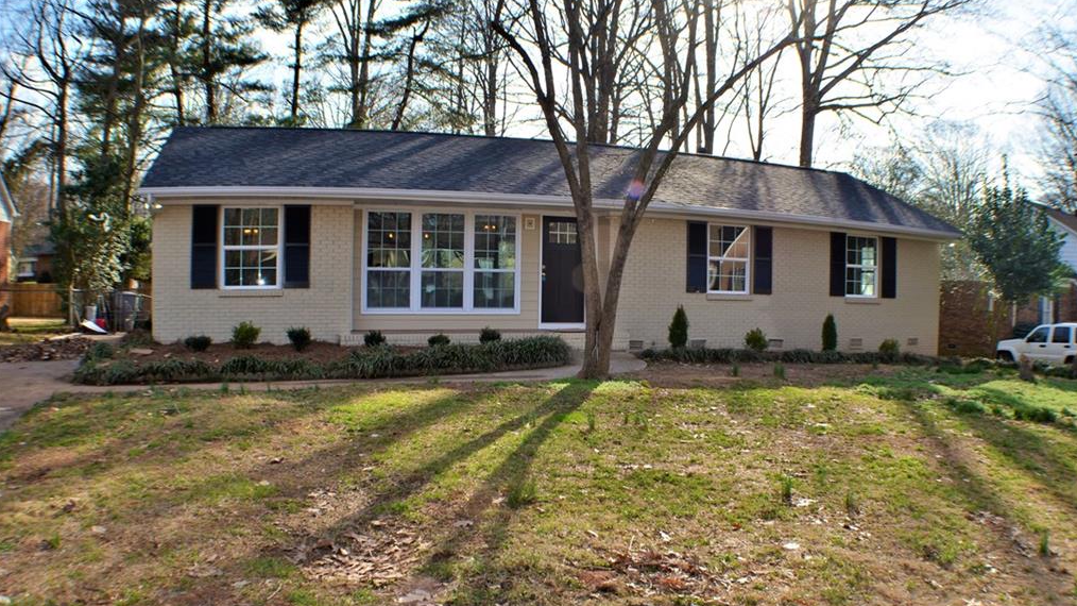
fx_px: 1085
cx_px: 537
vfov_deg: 31.2
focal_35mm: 38
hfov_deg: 52.8
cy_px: 330
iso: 100
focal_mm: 24
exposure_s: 1/200
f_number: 7.1
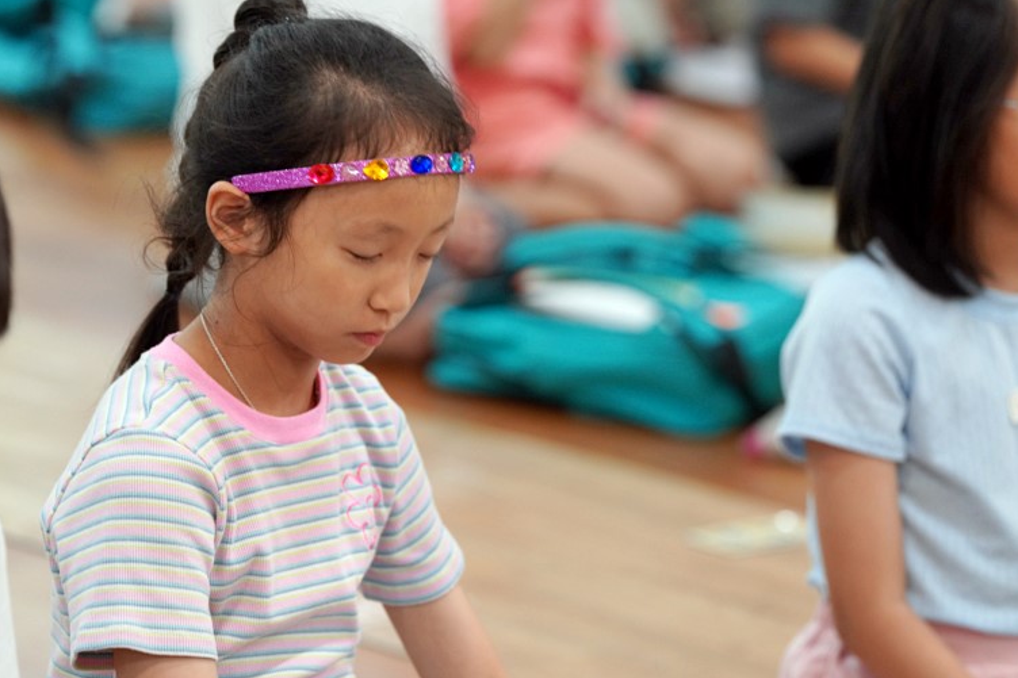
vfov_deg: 6.4
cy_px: 284
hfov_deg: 9.7
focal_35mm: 213
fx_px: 6021
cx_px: 452
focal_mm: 178
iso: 2000
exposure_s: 1/200
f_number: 4
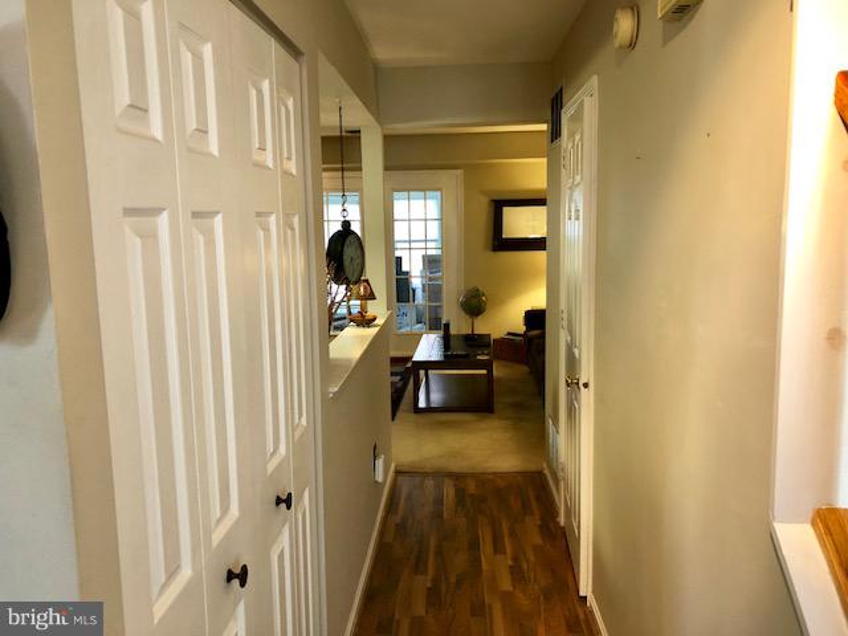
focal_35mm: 28
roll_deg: +1.1
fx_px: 686
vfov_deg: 49.7
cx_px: 424
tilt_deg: -7.9
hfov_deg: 63.4
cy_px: 318
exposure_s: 1/15
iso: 40
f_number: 1.8
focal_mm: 4
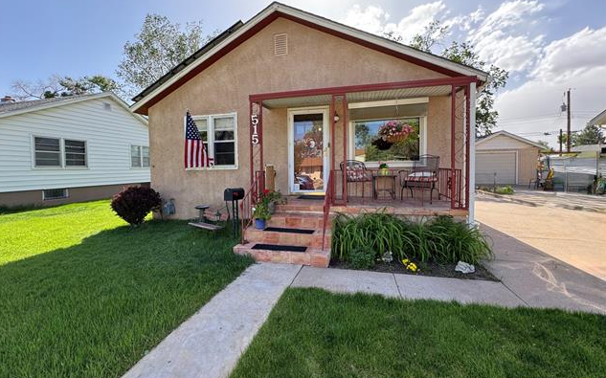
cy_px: 177
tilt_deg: -2.0
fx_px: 248
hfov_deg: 101.5
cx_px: 302
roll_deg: +0.6
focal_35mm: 15
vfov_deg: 74.6
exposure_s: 1/294
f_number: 2.2
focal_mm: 2.22
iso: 40
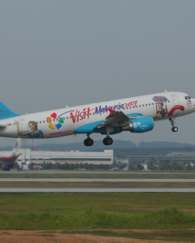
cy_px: 121
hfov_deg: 6.0
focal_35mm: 256
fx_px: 1847
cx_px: 76
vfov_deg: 7.6
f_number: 8
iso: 160
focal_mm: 120
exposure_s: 1/800
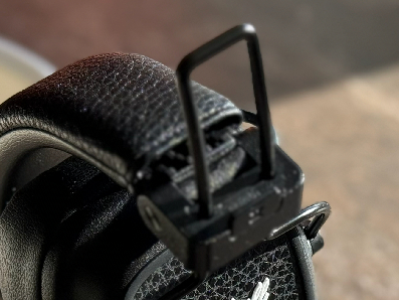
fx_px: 1672
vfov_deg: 10.1
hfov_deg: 13.6
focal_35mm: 145
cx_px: 236
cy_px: 380
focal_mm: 6.76
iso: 64
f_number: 1.78
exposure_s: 1/1055
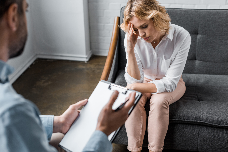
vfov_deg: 27.0
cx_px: 114
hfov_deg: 39.6
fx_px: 317
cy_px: 76
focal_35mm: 50
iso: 320
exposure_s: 1/200
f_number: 3.5
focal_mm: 50
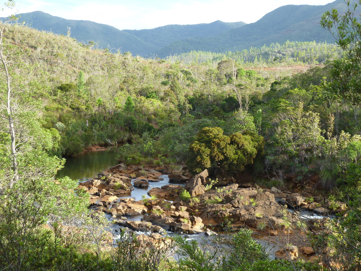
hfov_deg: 30.7
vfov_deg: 23.3
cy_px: 136
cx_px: 180
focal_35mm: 63
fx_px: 657
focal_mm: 10.3
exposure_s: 1/50
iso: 80
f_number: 4
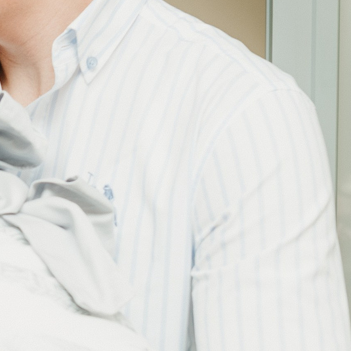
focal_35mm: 175
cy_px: 190
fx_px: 2008
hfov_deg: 9.6
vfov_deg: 10.0
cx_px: -227
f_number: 4
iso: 160
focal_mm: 34
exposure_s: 1/160
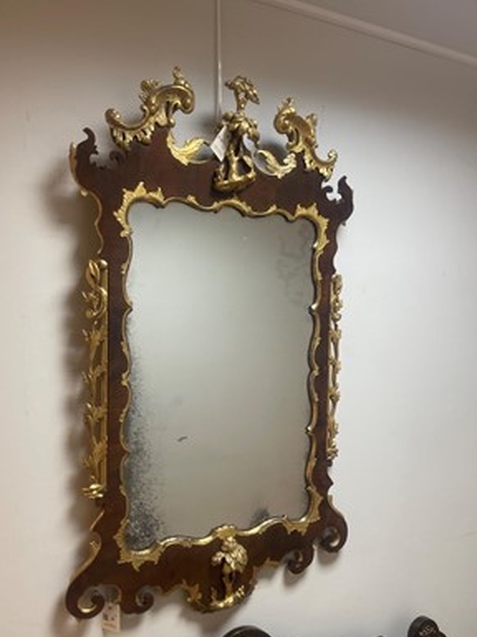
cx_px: 232
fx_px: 478
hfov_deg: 53.0
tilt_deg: -1.1
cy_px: 329
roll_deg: -2.0
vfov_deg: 67.3
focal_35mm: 26
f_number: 1.6
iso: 125
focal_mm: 5.1
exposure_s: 1/100
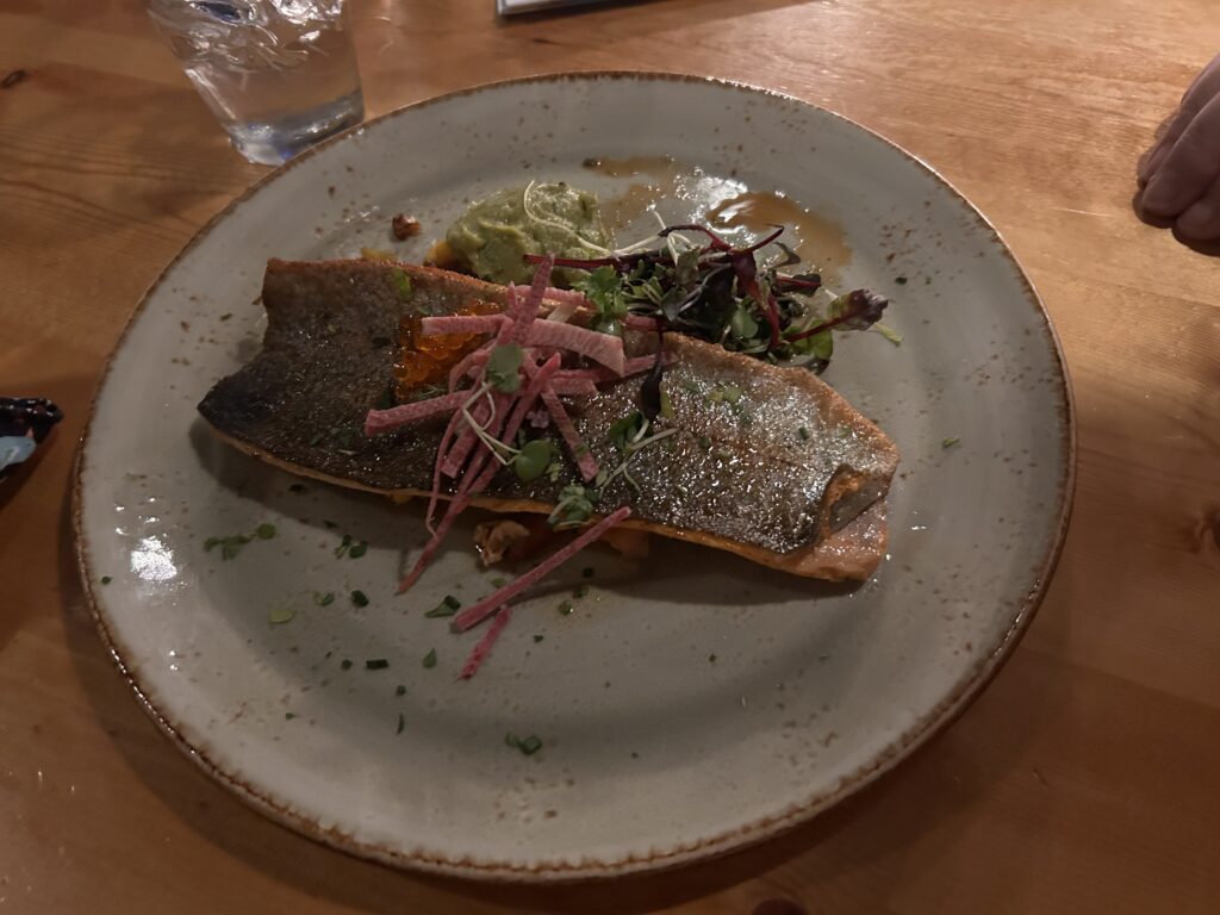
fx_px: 916
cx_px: 610
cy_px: 458
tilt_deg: -55.4
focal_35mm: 26
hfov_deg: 67.3
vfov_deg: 53.1
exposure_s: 1/30
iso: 1000
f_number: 1.5
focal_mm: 5.7
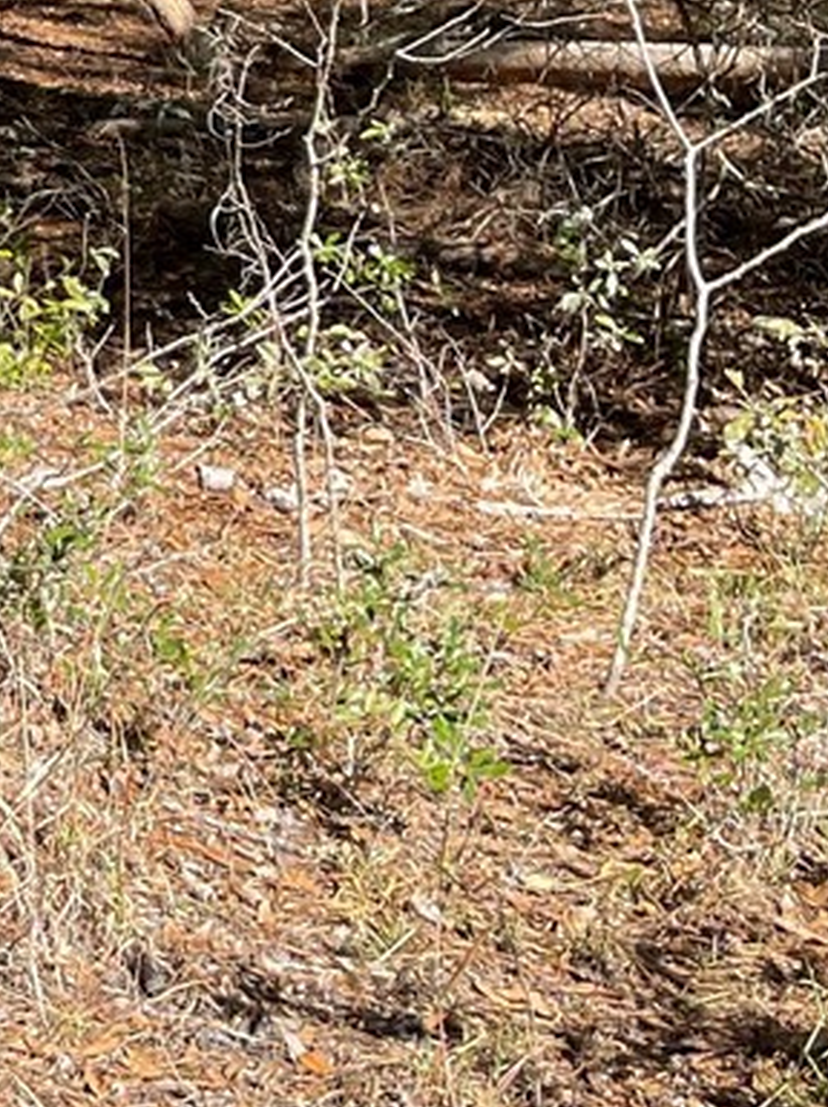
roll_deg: -1.3
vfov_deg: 17.5
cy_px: -428
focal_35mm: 104
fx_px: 3322
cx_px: -1067
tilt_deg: -1.1
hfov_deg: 11.9
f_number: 1.6
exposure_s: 1/1387
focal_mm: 5.1
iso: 32
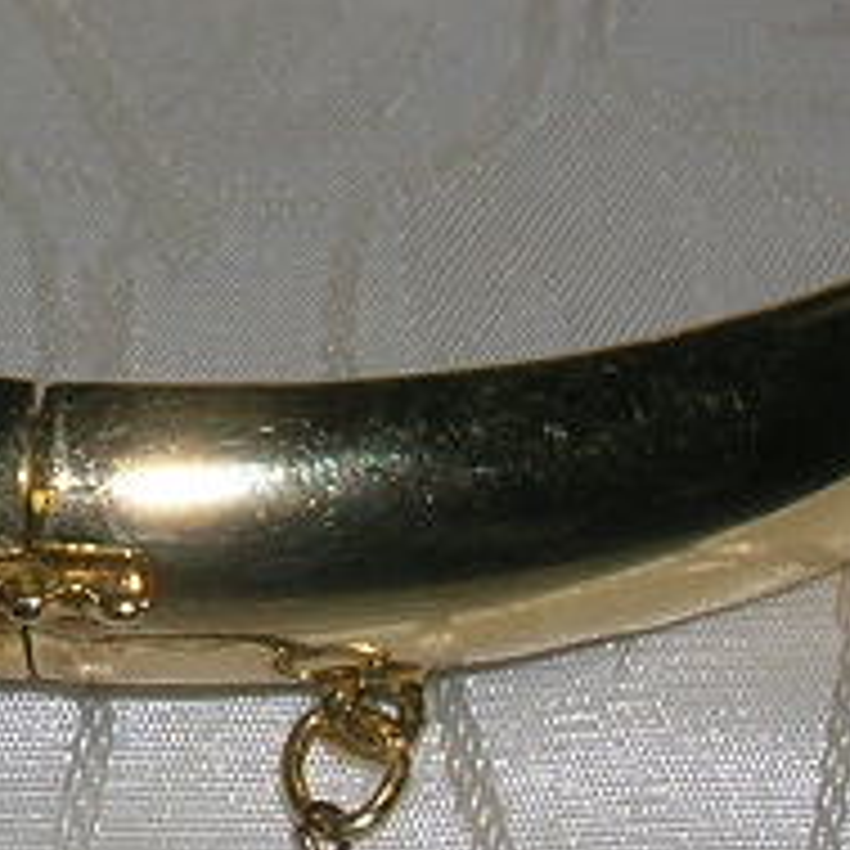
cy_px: 202
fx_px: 6112
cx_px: -103
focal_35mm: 220
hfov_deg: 7.9
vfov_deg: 7.9
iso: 50
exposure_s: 1/60.1
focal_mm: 7.7
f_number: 5.4
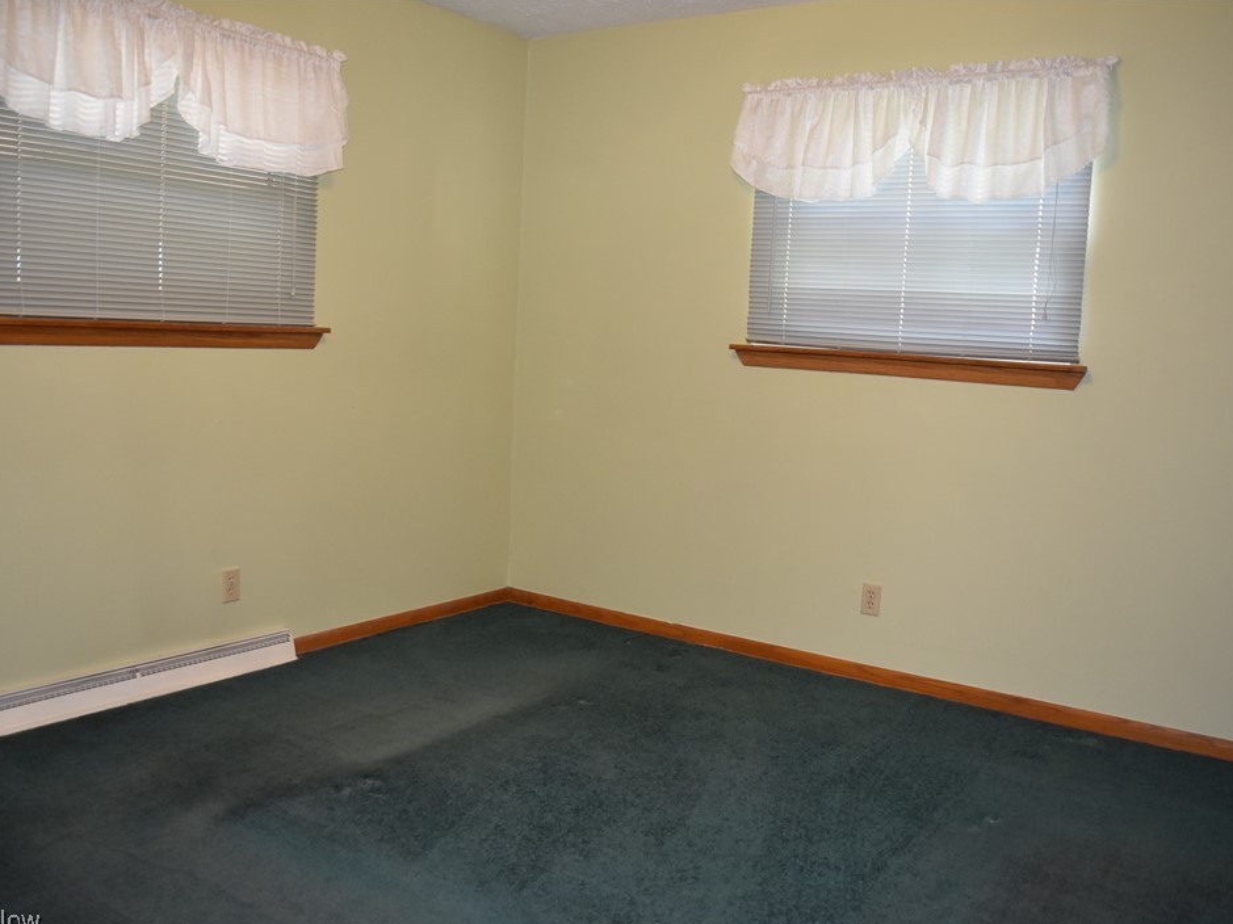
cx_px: 629
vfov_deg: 46.8
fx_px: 1068
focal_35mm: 30
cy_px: 472
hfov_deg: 60.0
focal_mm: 18
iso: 800
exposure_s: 1/60
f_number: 3.5
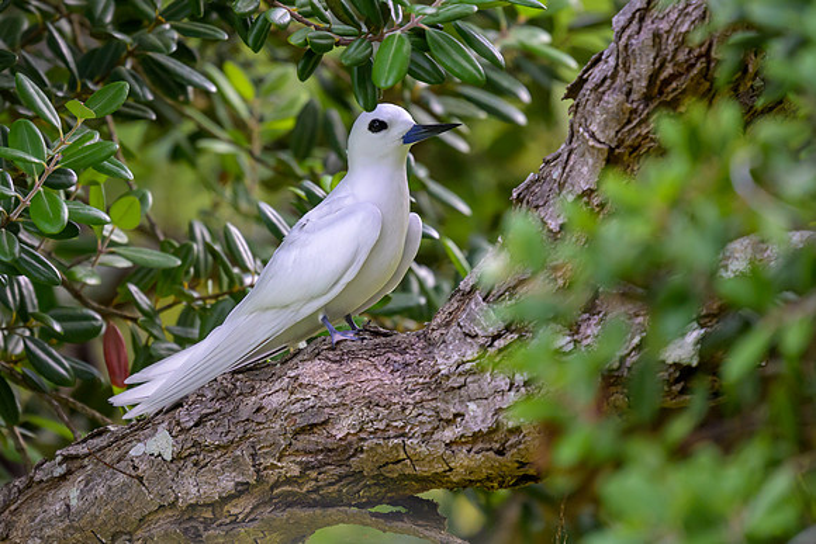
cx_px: 341
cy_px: 248
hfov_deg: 2.0
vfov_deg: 1.3
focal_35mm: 1044
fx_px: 23665
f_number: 4
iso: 800
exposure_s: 1/400
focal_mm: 560
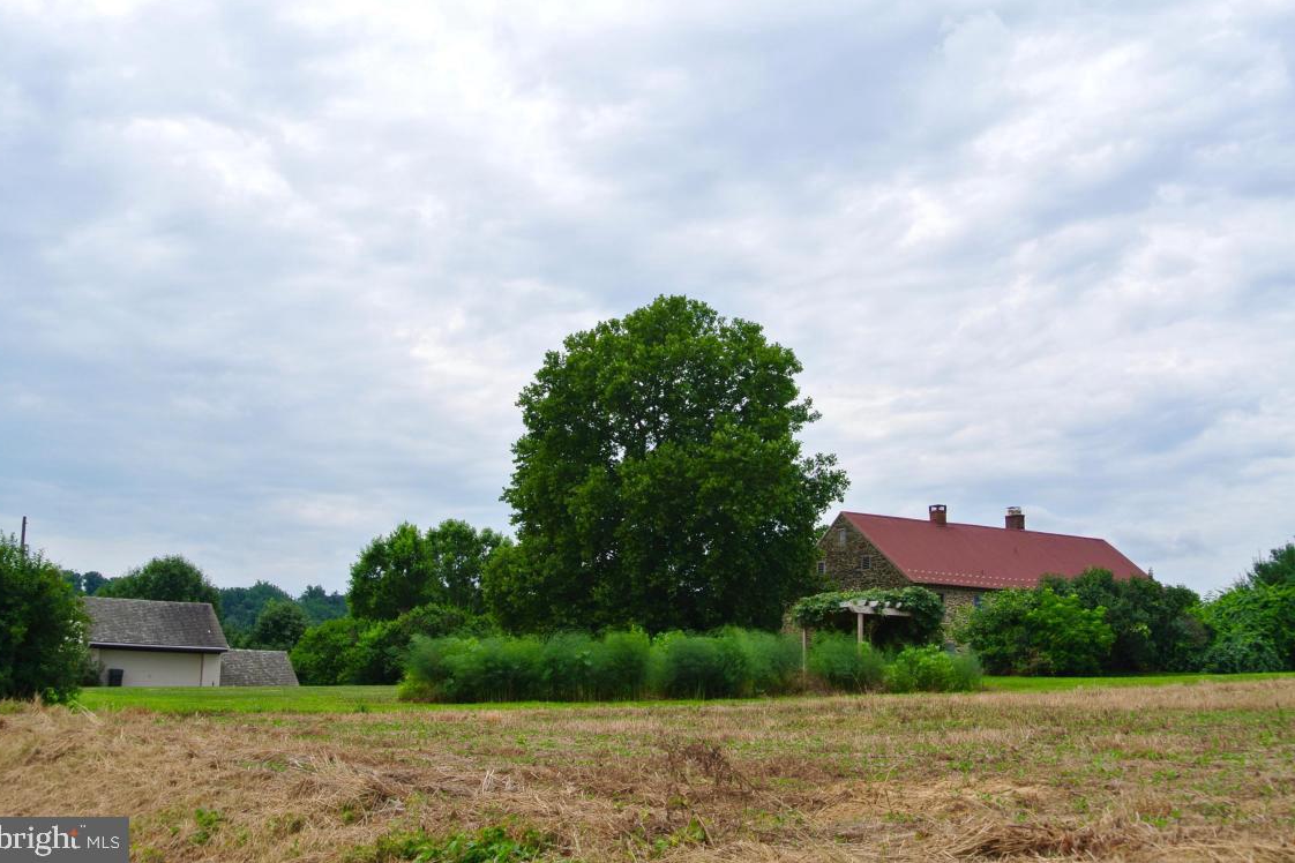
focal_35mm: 43
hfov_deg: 45.4
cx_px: 647
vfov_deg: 31.2
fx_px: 1547
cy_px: 421
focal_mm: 15.7
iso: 100
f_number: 5.6
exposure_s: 1/500
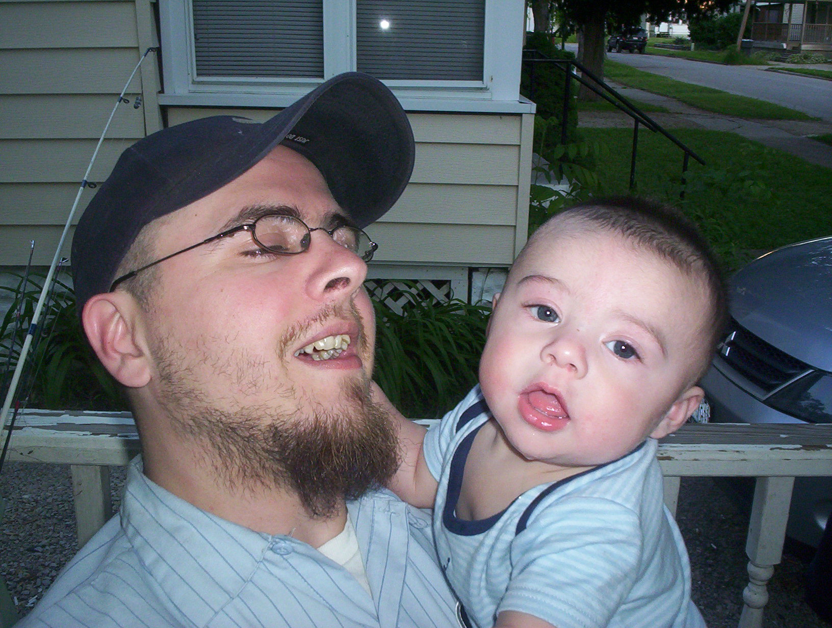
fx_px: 915
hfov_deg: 48.9
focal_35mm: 38
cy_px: 314
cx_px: 416
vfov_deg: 37.9
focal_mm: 4.99
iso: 140
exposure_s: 1/60
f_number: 4.5
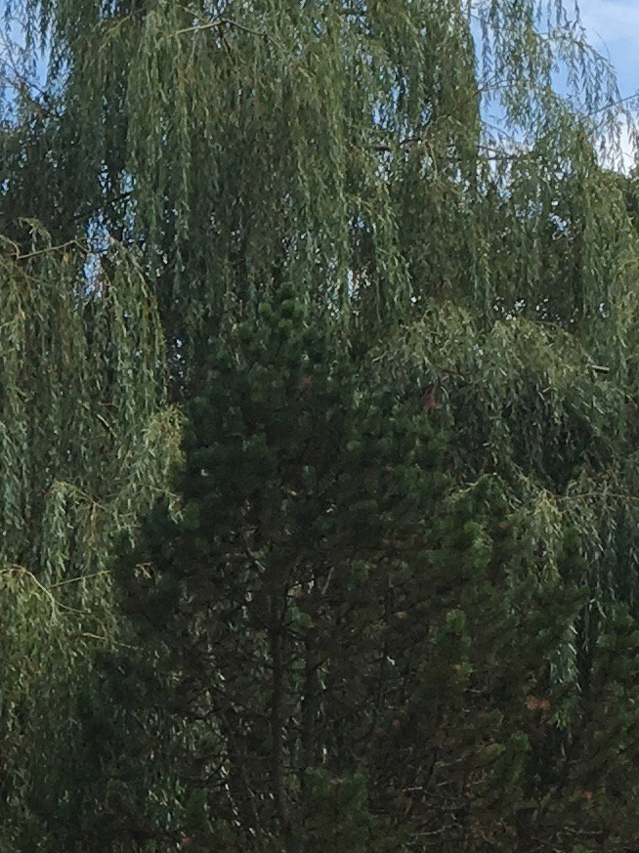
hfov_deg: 10.4
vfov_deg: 14.6
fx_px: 3301
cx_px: -510
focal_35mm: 134
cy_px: 714
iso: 25
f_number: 2.2
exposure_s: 1/999
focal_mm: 4.15
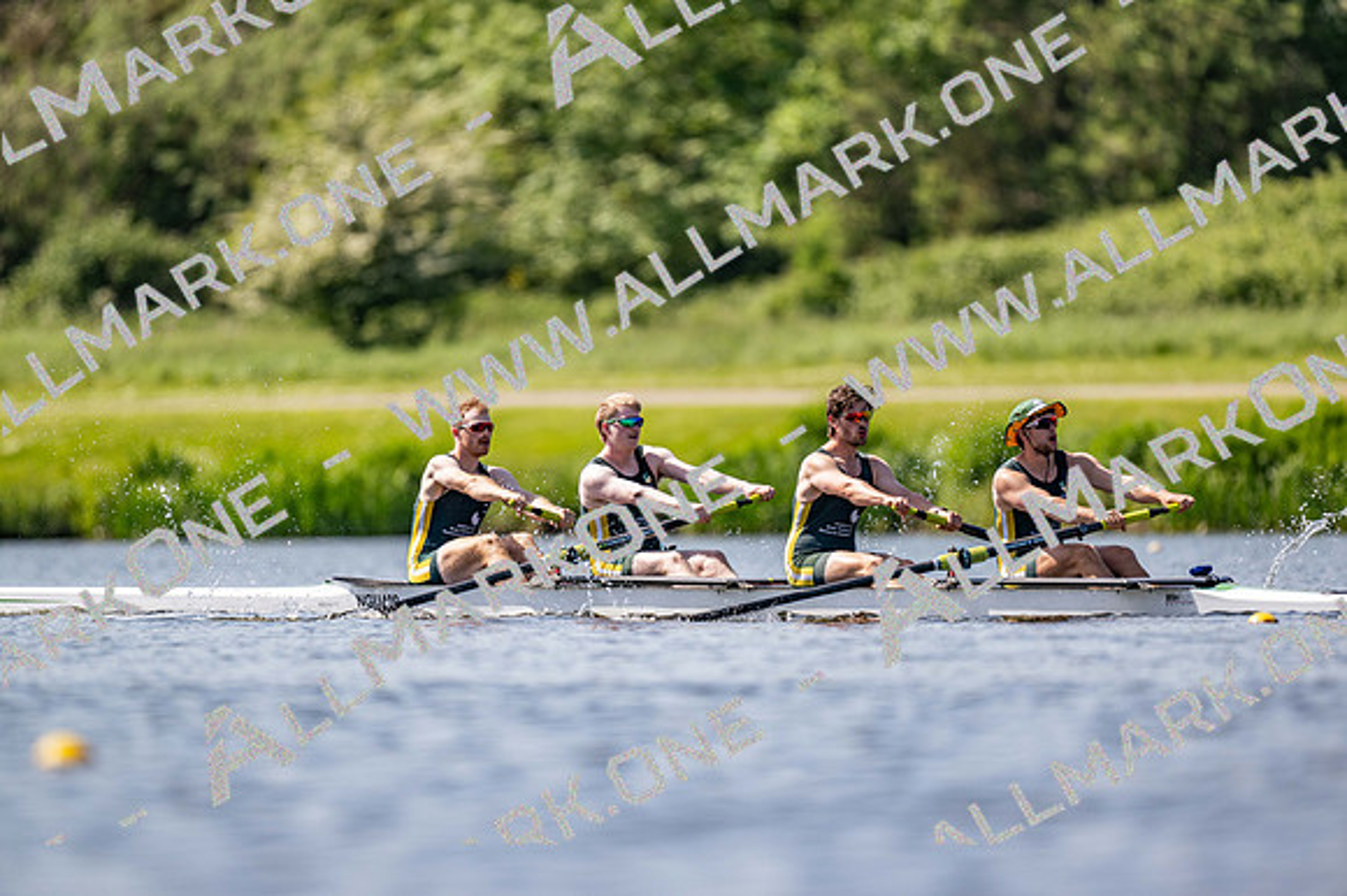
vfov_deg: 2.3
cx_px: 674
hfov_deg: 3.4
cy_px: 448
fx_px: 22441
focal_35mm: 600
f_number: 4
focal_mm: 600
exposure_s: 1/2500
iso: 320
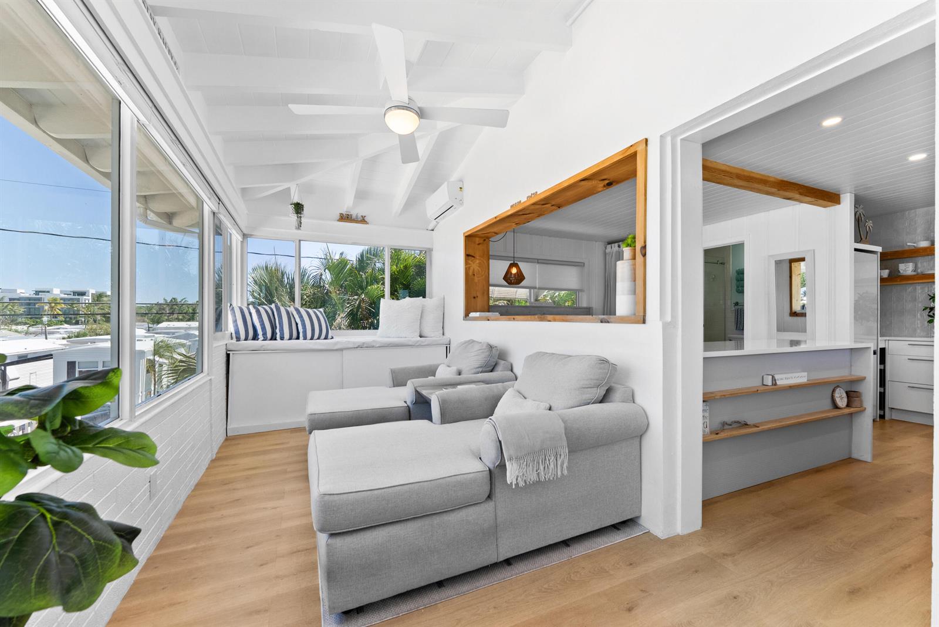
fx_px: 365
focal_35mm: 14
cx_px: 470
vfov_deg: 81.3
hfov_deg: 104.2
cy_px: 314
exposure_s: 1/40
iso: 320
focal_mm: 14
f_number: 8
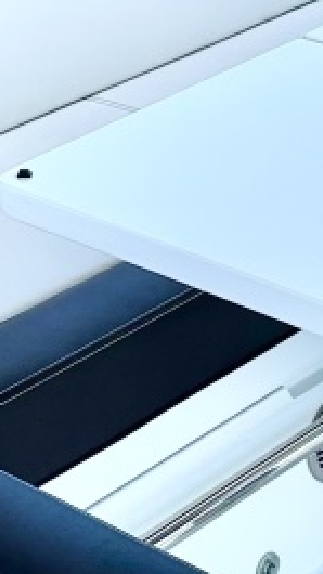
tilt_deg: -25.9
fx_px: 2163
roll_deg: +0.6
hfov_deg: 8.5
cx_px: 325
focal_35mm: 142
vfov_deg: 15.1
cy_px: 178
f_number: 1.78
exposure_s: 1/2660
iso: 80
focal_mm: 6.86
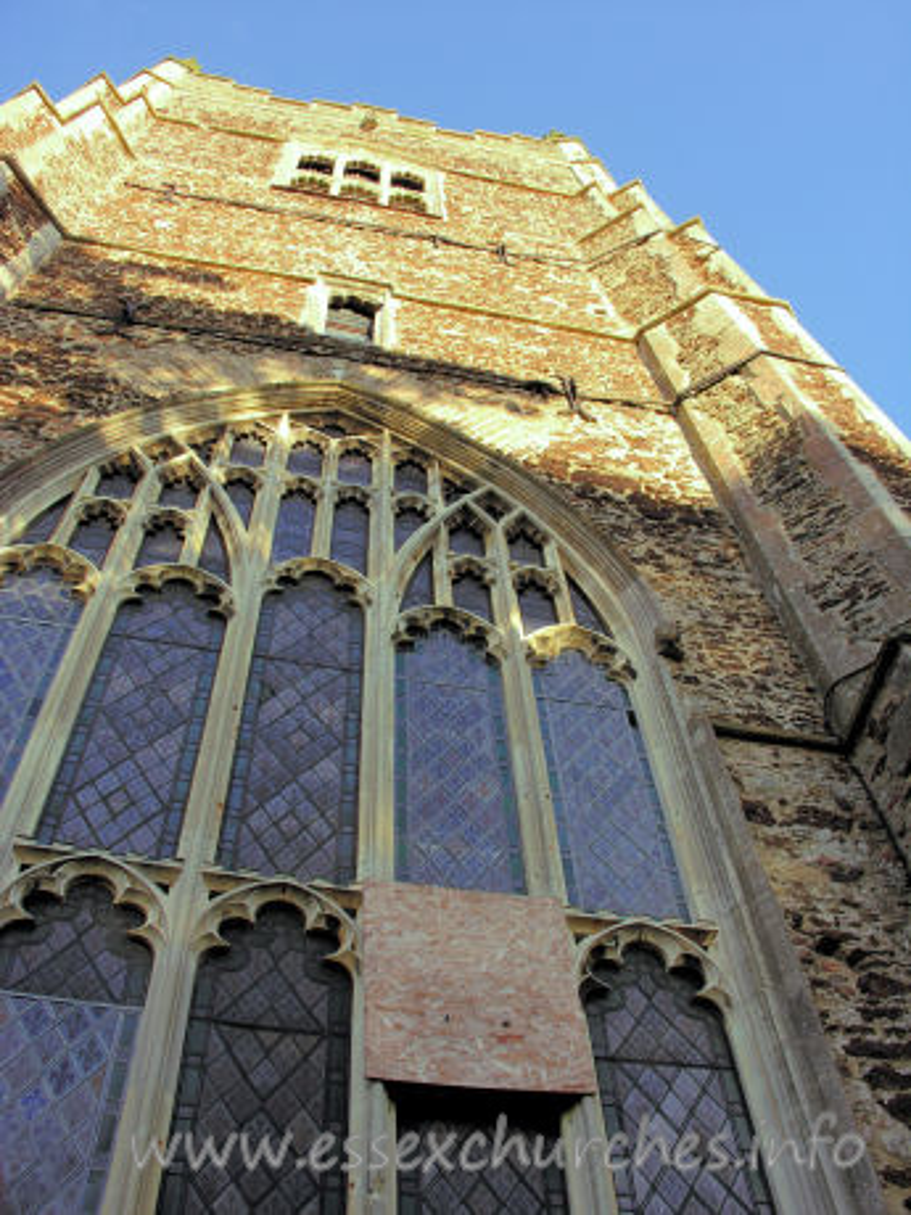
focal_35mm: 35
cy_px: 608
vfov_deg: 52.6
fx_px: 1228
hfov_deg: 40.7
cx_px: 456
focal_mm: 8.9
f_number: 4.5
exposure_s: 1/96.5
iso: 50
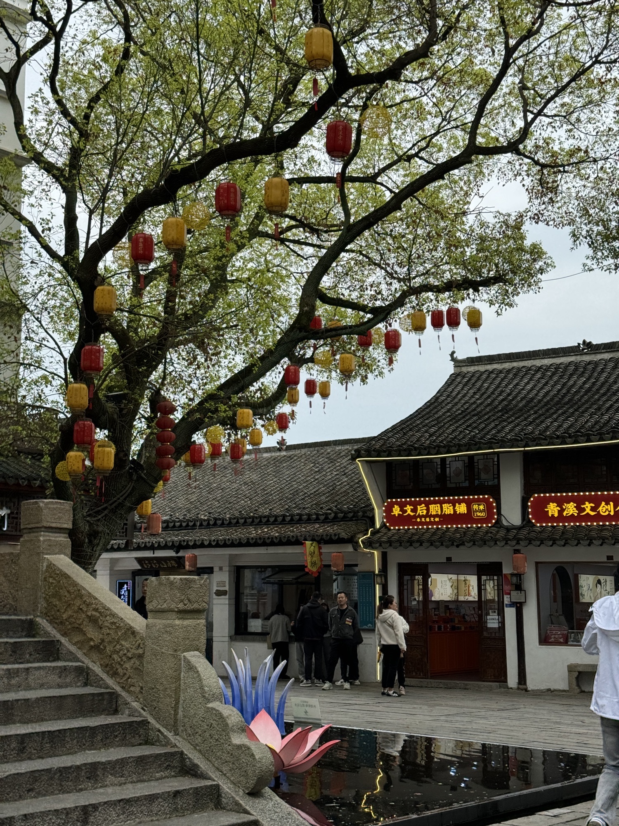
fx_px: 1144
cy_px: 413
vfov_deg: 39.7
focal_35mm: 48
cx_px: 310
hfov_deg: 30.3
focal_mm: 6.86
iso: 64
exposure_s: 1/2110
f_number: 1.78
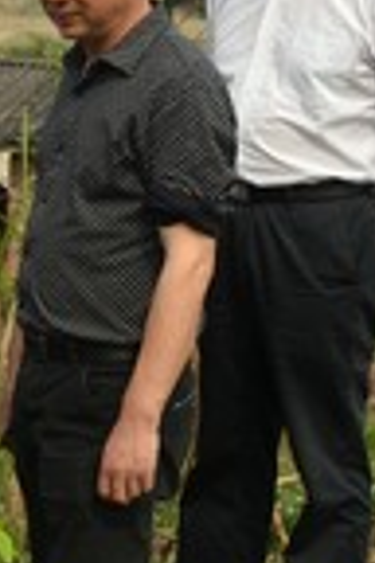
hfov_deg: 10.6
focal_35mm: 125
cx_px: -195
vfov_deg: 16.4
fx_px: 1953
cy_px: 197
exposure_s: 1/250
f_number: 8
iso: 100
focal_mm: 24
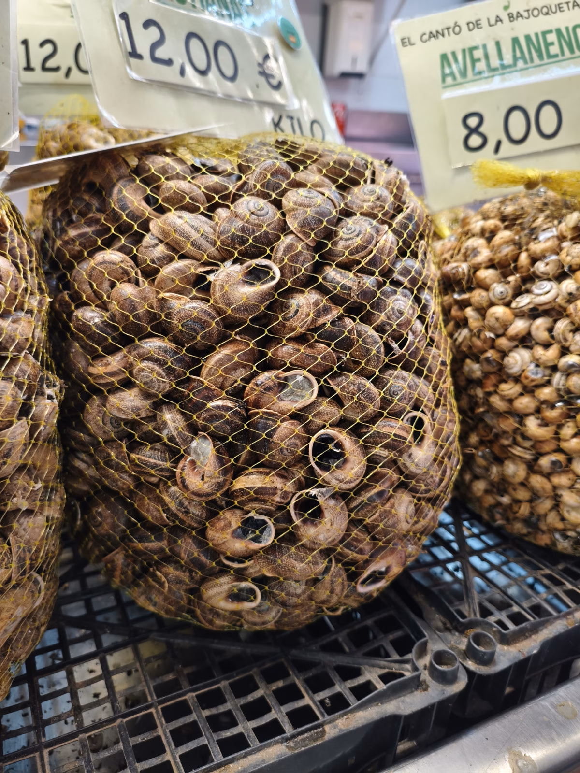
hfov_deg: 53.1
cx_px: 290
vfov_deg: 67.3
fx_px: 581
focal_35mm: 26
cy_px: 386
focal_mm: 4.9
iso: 500
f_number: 1.5
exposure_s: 1/50
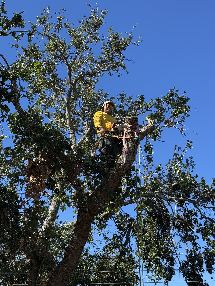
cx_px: 108
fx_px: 398
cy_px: 143
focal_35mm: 48
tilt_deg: +29.4
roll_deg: -1.0
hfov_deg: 30.3
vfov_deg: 39.7
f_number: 1.78
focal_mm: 6.76
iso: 64
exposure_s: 1/1637
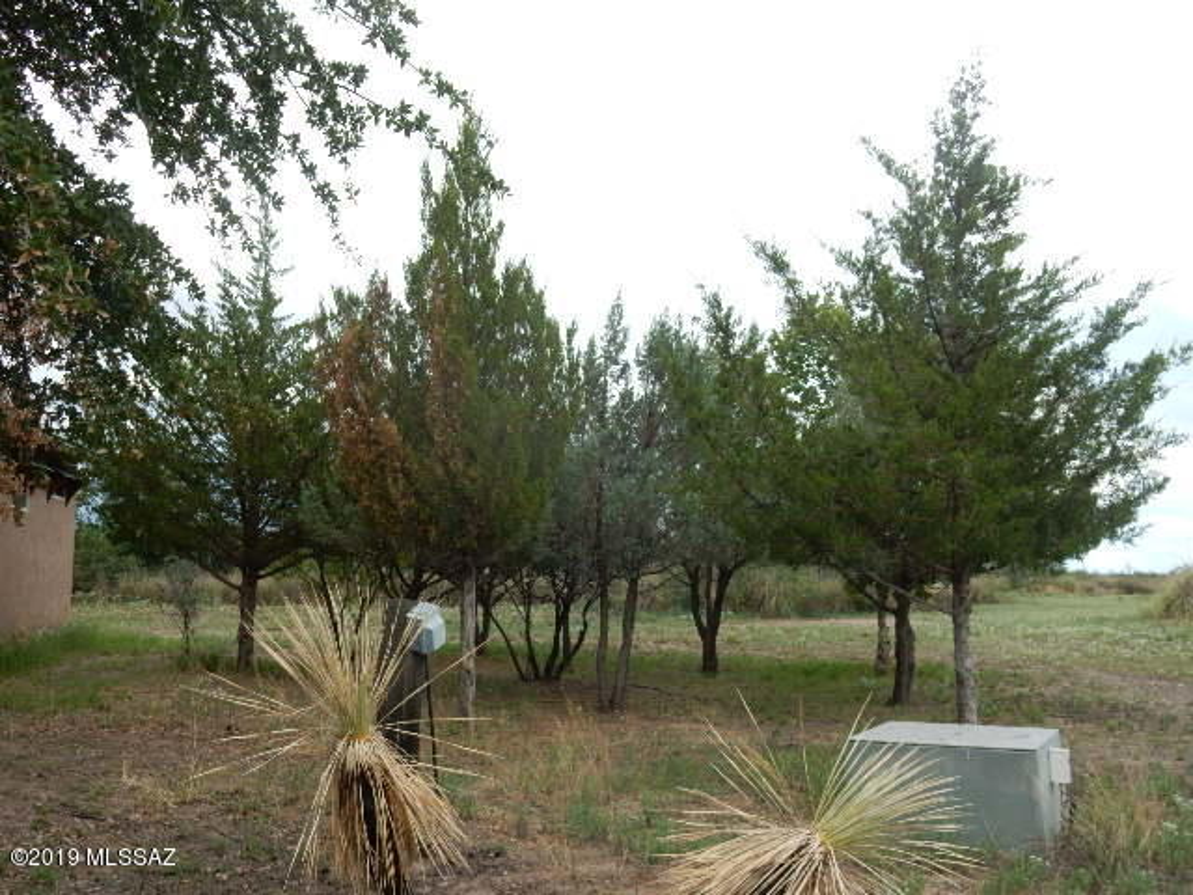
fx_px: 1482
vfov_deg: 33.6
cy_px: 448
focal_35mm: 43
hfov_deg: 43.9
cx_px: 596
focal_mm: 7.6
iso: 125
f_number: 4.2
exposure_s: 1/400
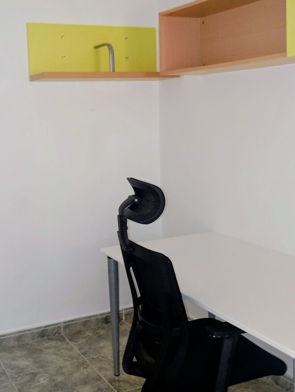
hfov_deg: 31.5
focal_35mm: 46
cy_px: 156
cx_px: 114
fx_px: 522
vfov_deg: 41.0
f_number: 1.8
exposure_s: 1/10
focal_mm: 4.27
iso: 636
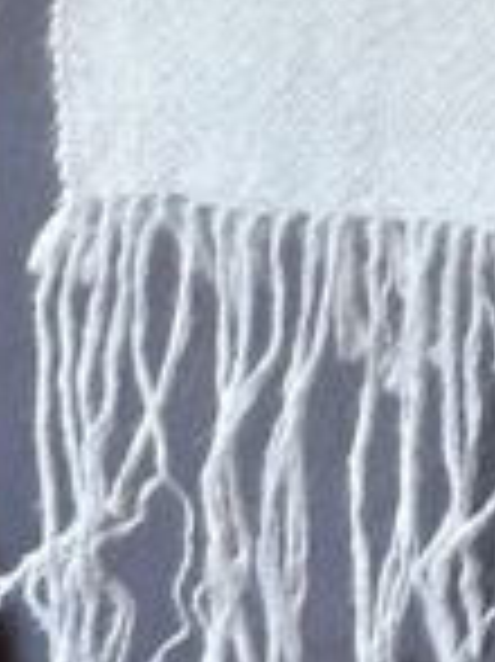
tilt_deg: -2.7
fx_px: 6397
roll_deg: -1.7
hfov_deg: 4.3
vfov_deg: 5.6
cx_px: 1269
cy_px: -1094
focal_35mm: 335
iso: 80
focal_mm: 6.86
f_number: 1.78
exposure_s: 1/72
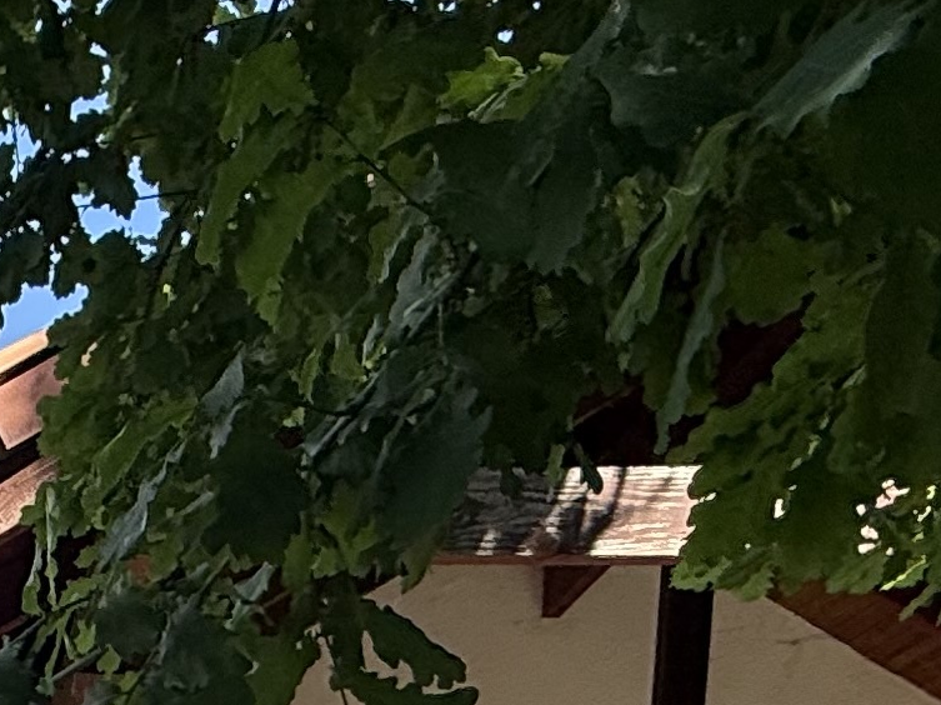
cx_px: -296
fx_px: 2038
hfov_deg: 23.0
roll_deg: -2.5
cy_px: 1364
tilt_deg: -3.7
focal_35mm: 75
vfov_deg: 15.9
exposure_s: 1/799
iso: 64
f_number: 2.2
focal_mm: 2.22
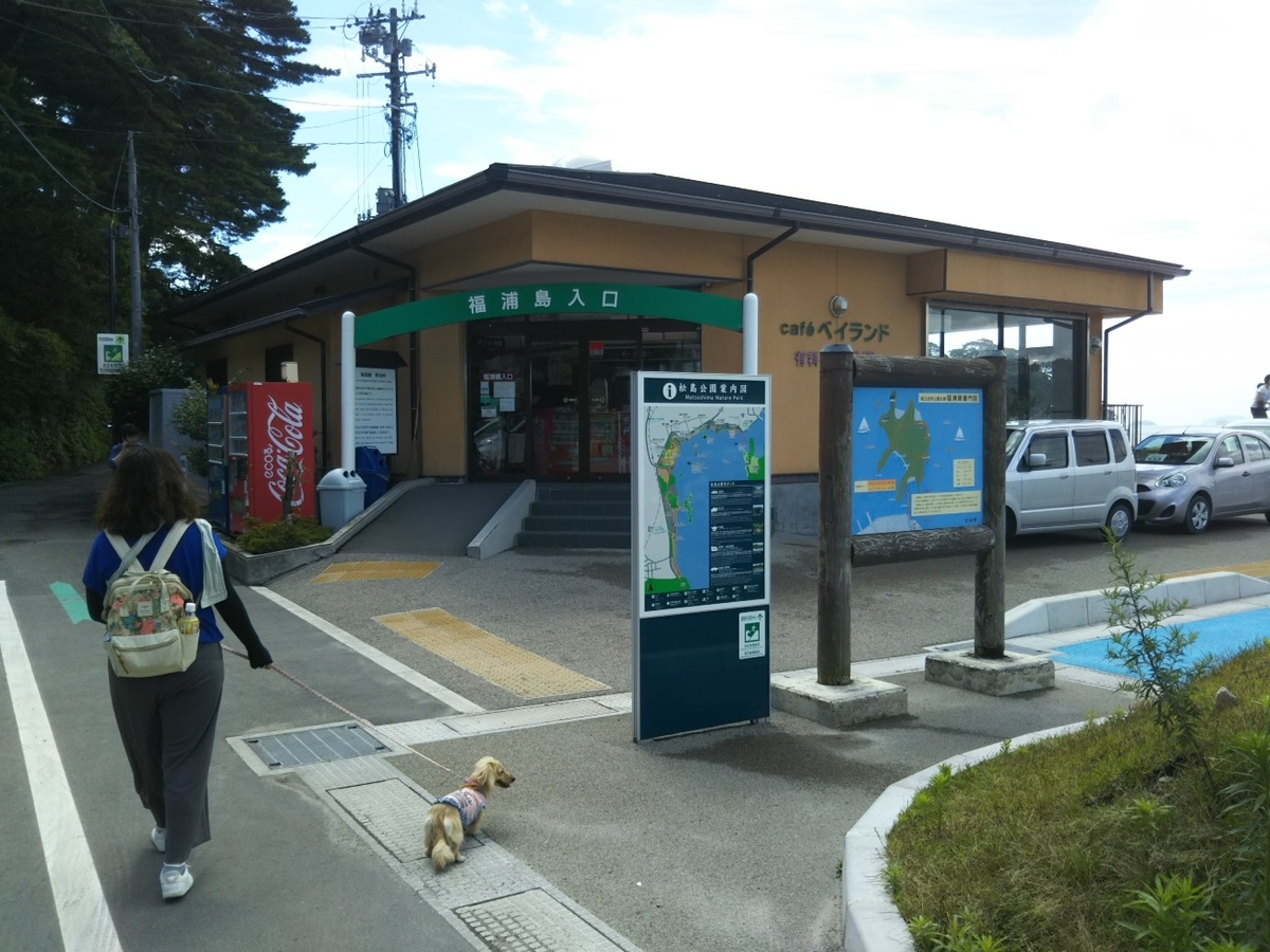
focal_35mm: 30
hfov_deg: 60.0
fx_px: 1101
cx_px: 635
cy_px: 476
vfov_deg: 46.8
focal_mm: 4
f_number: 2.2
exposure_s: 1/445
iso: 25
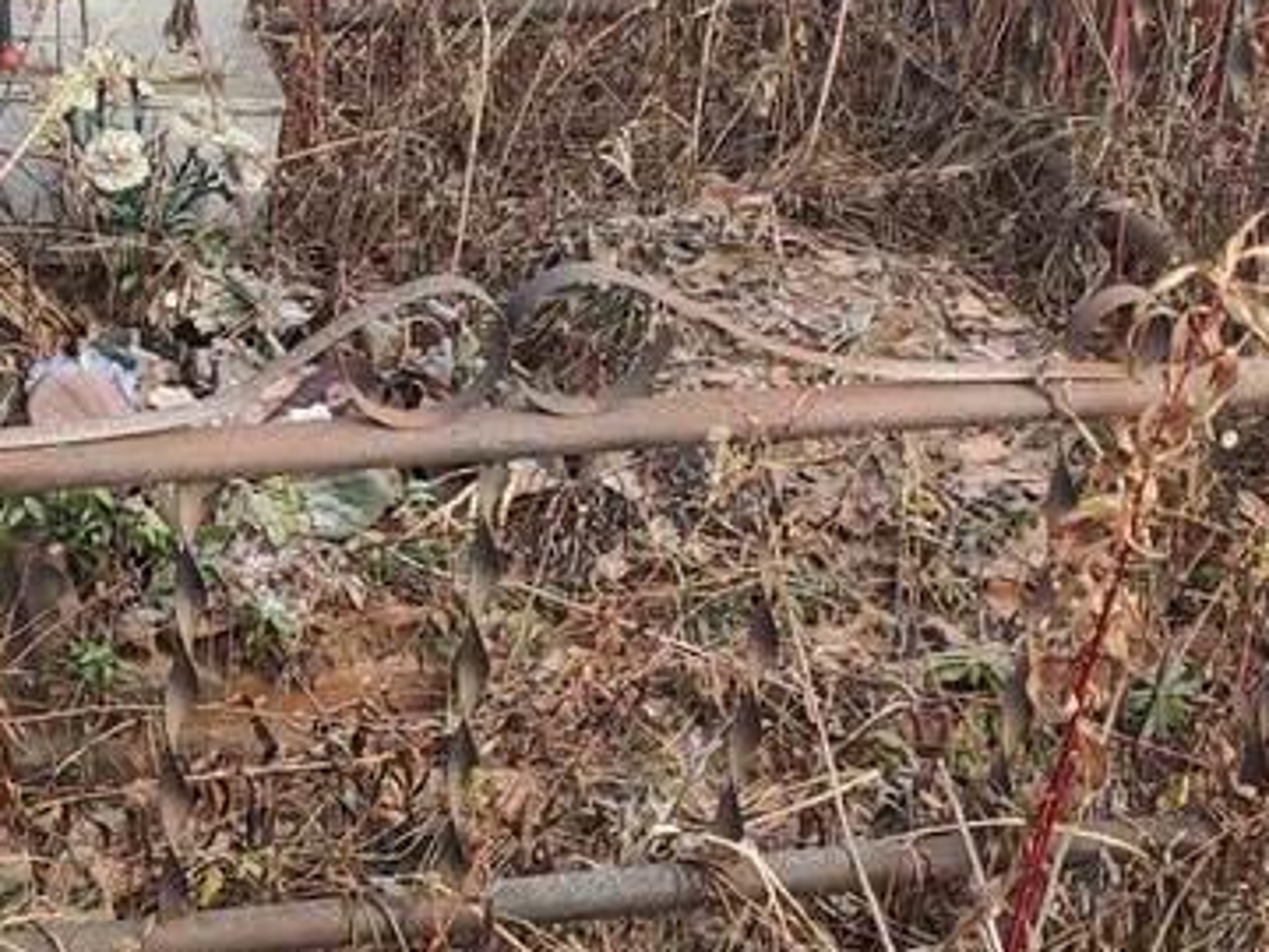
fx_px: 2713
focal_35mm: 74
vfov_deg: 19.8
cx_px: 282
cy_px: 243
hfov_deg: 25.9
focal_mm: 4.77
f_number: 1.75
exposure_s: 1/152
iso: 112
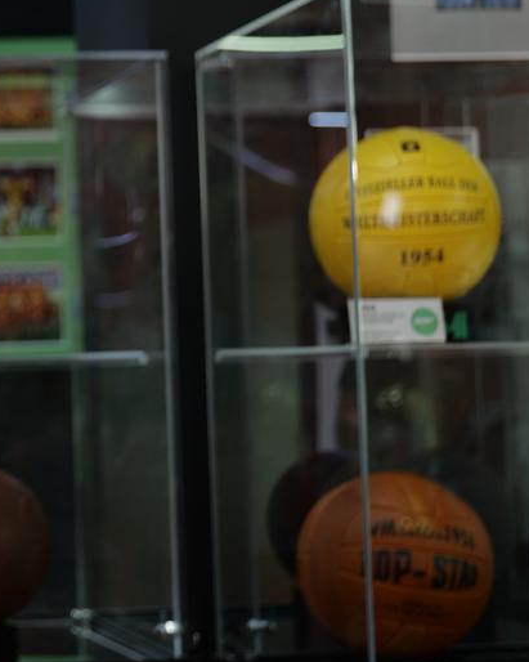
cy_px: 214
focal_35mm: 114
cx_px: -153
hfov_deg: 13.1
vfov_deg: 16.8
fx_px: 2232
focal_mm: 52
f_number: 4
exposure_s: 1/125
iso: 800
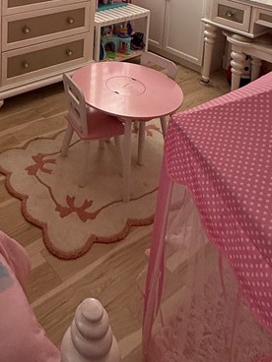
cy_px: -52
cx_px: 31
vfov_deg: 38.2
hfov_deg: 34.9
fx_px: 409
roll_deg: -2.8
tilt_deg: -6.3
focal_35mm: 39
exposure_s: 1/99
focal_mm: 2.22
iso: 200
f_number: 2.2
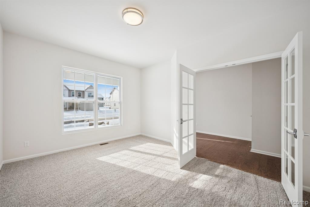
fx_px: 121
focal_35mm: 14
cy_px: 104
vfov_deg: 81.2
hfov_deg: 104.2
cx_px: 155
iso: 100
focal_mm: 14
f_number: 9
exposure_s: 1/10
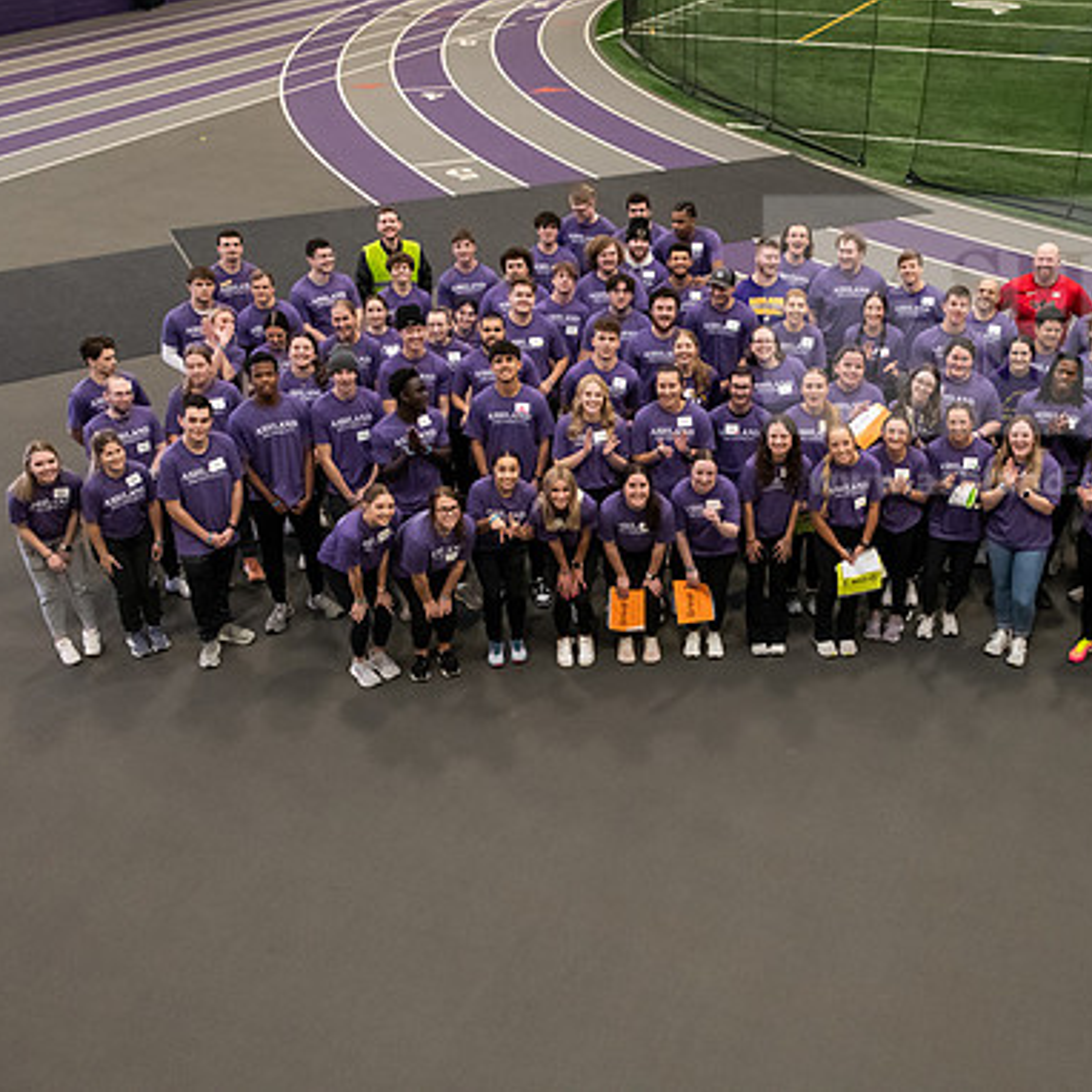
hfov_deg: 41.6
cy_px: 542
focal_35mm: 40
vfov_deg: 41.9
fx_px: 1428
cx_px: 677
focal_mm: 31
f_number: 4.5
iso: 5000
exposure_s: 1/250
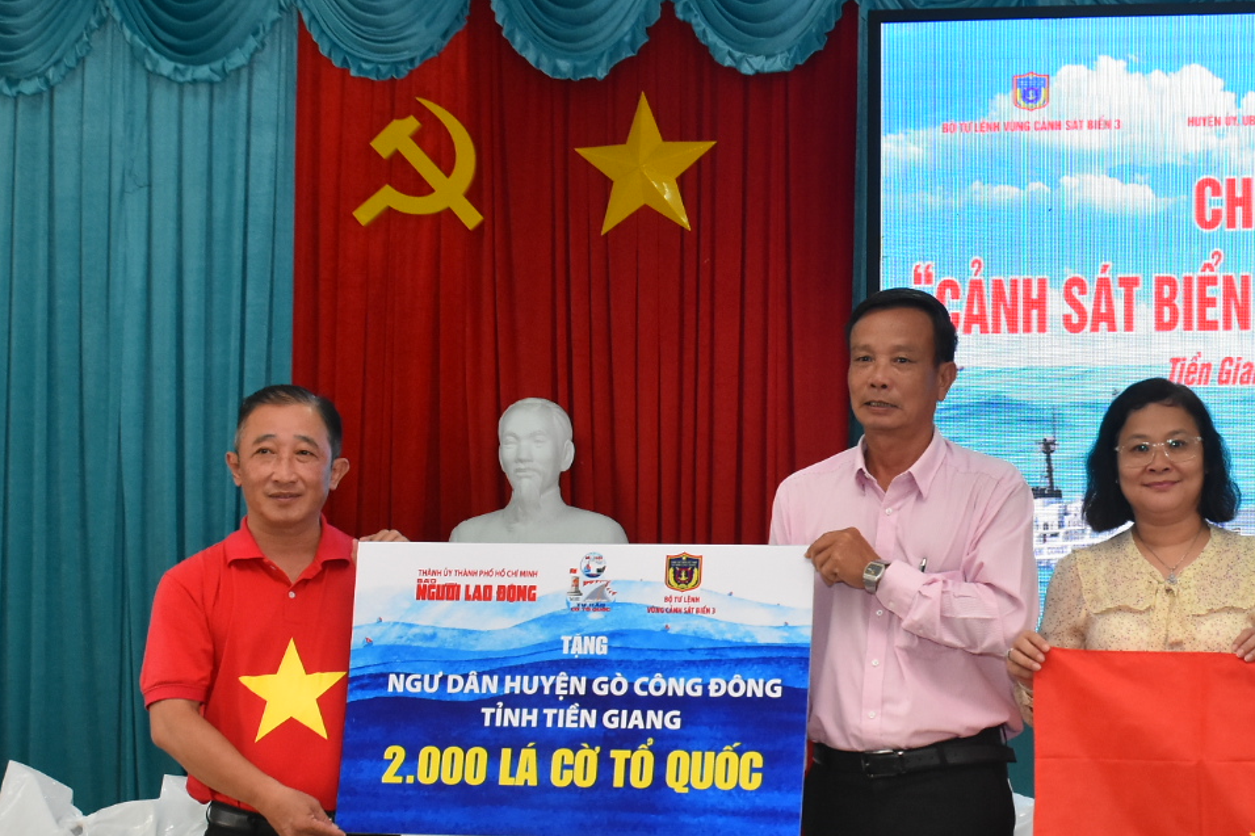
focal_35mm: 61
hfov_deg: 31.7
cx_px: 1062
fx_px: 2126
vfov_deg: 22.0
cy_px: 664
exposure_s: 1/125
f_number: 5.6
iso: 1600
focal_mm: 24
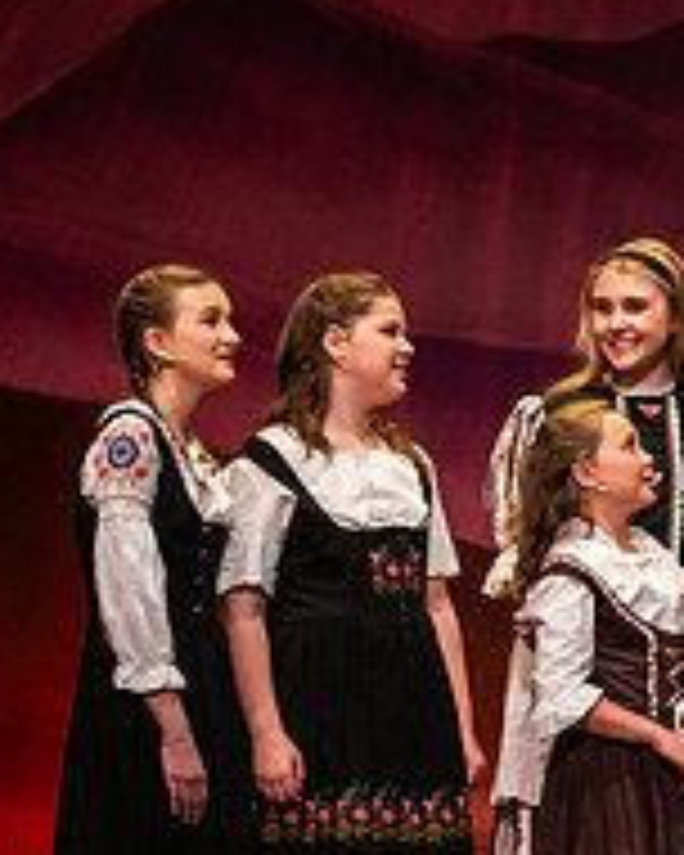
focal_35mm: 201
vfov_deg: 9.6
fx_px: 5086
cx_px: 999
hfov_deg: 7.6
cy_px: 412
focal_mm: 70
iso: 3200
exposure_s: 1/250
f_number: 3.5
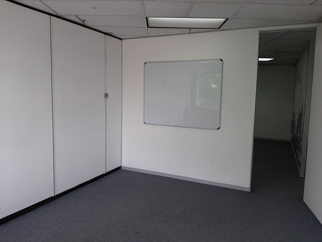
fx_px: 251
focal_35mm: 27
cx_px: 161
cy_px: 121
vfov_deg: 51.4
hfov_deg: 65.3
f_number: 1.7
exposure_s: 1/100
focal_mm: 3.93
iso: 40
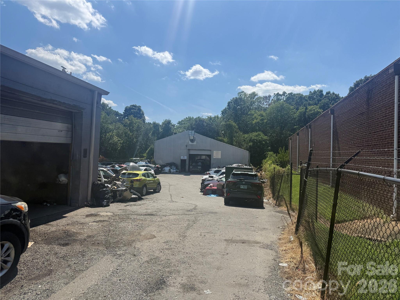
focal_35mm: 24
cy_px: 150
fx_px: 277
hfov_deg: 71.6
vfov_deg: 56.8
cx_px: 200
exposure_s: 1/7353
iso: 80
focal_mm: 6.76
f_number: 1.78
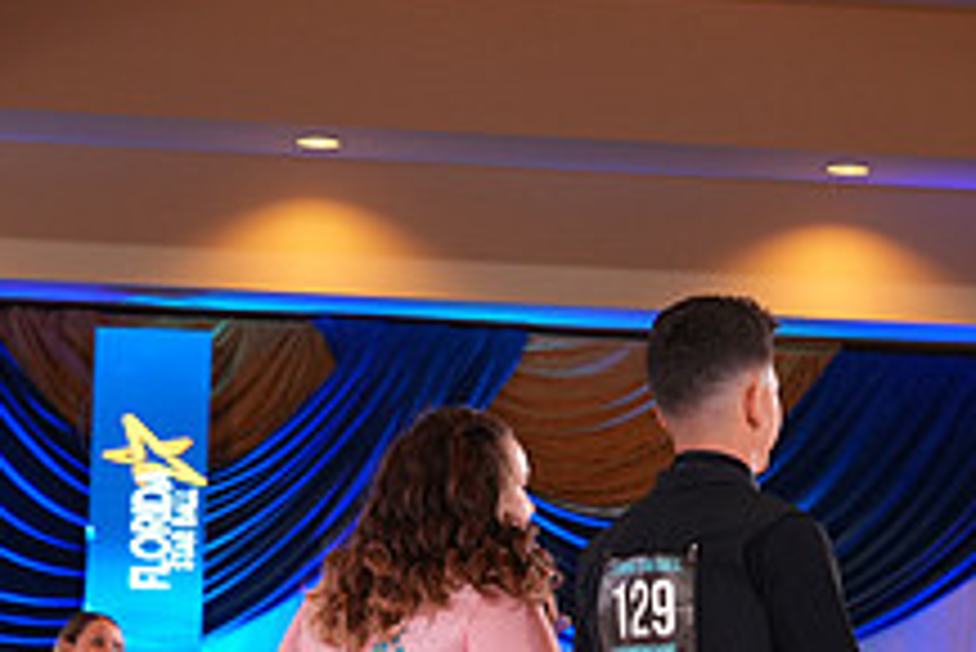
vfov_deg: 9.7
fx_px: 3771
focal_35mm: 139
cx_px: 567
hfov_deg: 14.7
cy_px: 852
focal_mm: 52
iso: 1250
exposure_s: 1/160
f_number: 5
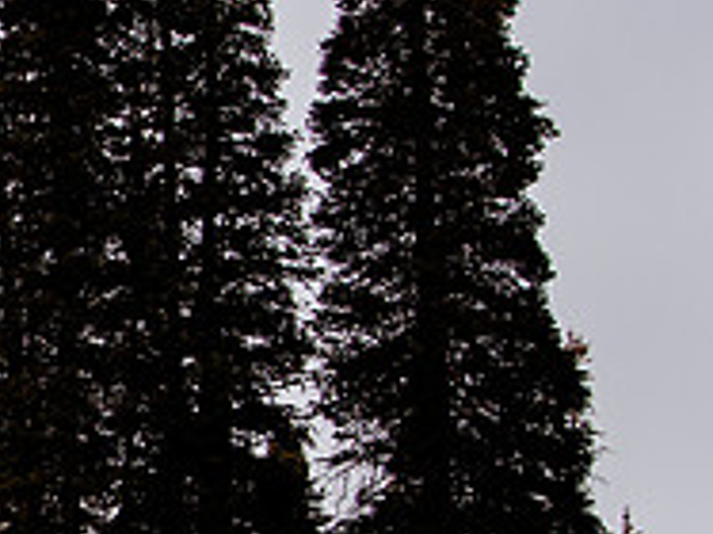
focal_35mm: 168
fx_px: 3458
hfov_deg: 11.3
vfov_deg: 8.8
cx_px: -373
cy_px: 474
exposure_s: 1/3200
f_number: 5.6
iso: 400
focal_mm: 24
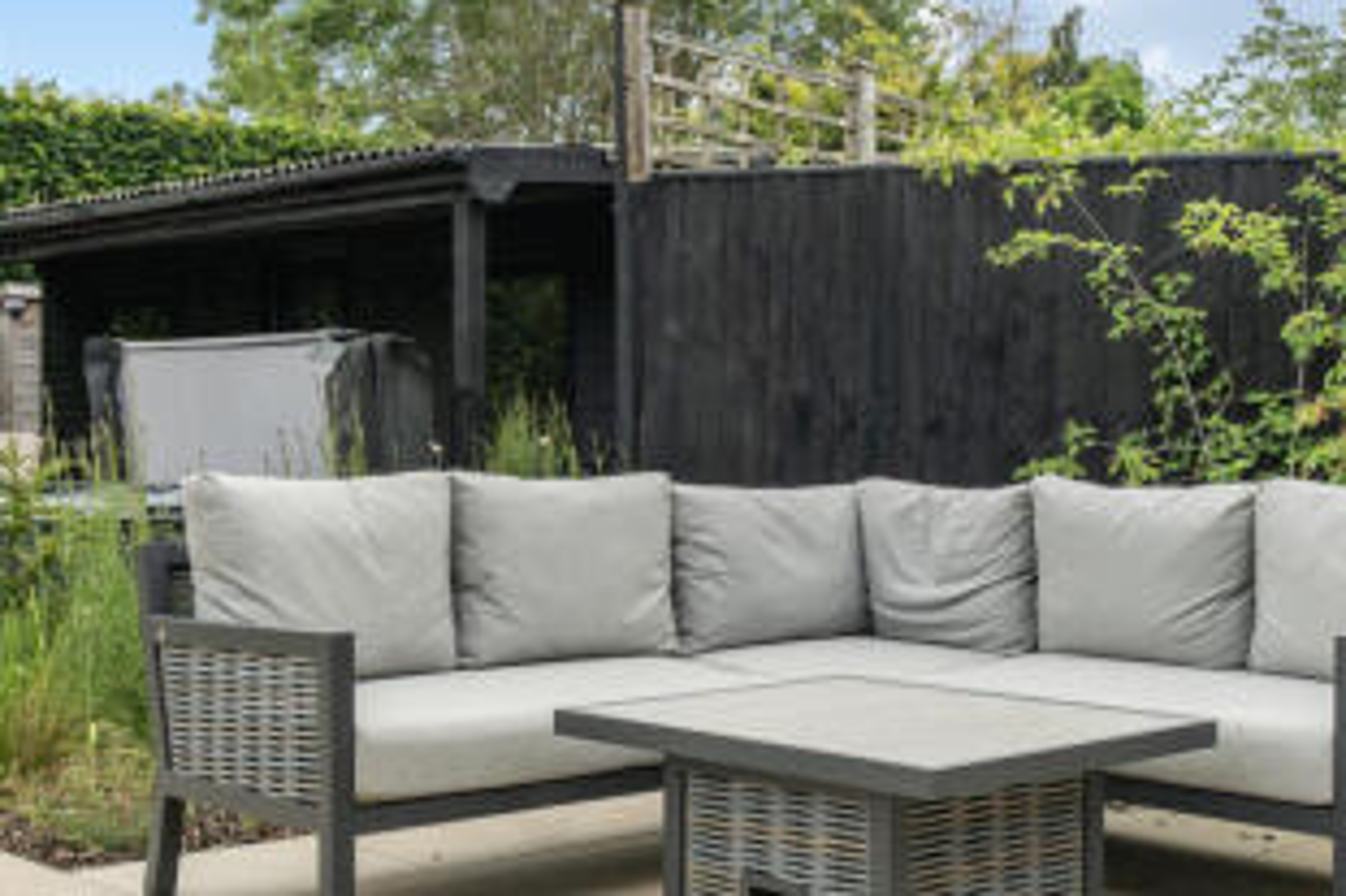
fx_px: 1943
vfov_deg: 25.9
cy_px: 509
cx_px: 892
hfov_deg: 37.8
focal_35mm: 52
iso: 400
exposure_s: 1/160
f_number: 8
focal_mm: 23
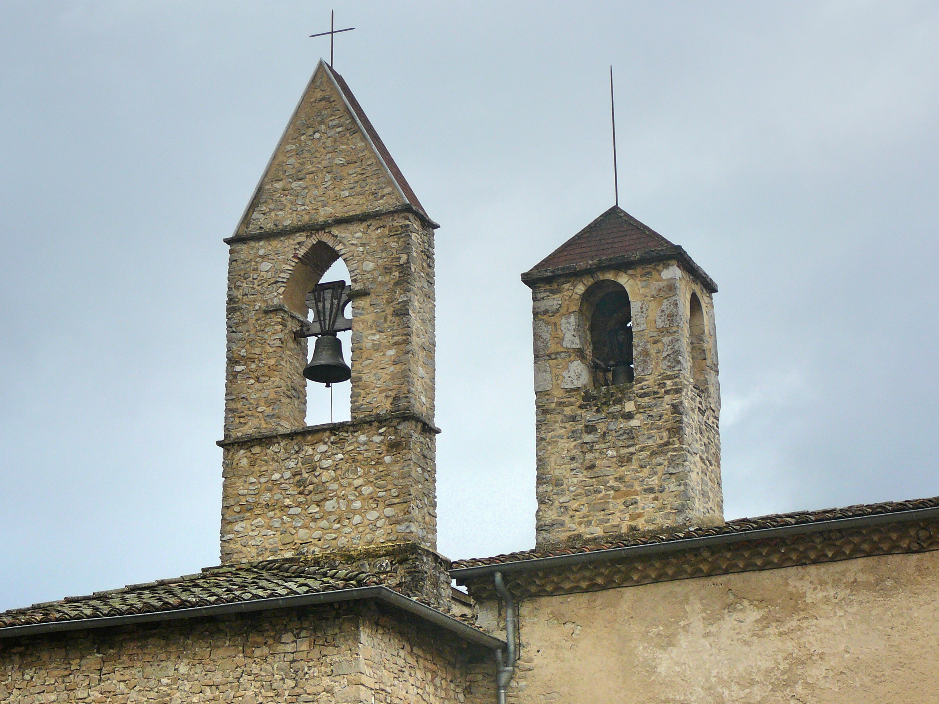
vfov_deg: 18.0
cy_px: 352
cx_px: 470
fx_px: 2224
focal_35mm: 82
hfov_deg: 23.8
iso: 80
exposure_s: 1/320
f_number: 3.8
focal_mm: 12.2
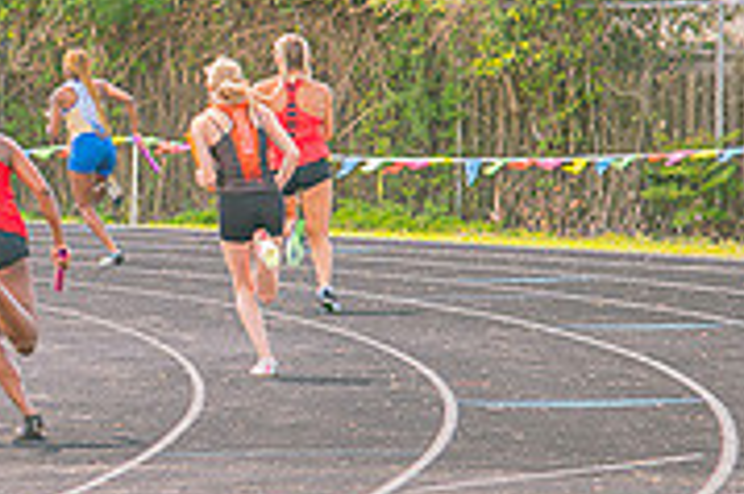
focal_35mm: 275
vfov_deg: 5.0
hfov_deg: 7.4
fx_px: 5678
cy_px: 257
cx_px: -200
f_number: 4
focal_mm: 85
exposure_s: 1/200
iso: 200
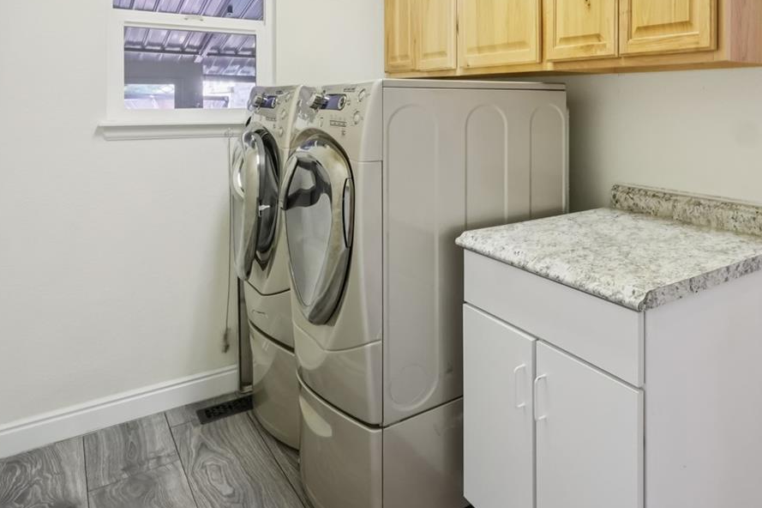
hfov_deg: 60.0
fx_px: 571
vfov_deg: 45.5
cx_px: 645
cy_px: 104
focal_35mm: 27
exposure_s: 1/10
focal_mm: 10
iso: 800
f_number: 8
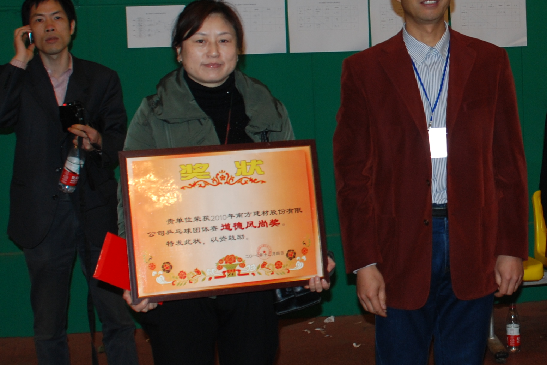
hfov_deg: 26.3
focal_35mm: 75
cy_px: 135
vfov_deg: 18.2
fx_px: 1139
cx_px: 461
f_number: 3.8
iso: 200
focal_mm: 20
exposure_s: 1/60
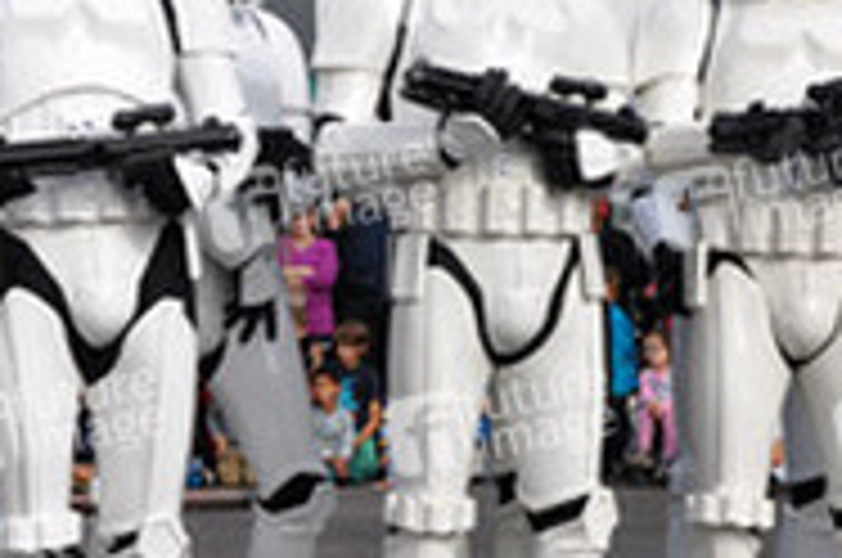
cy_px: 310
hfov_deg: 18.3
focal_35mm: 112
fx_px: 2620
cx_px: 380
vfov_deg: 12.2
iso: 200
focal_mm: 31
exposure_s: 1/320
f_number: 9
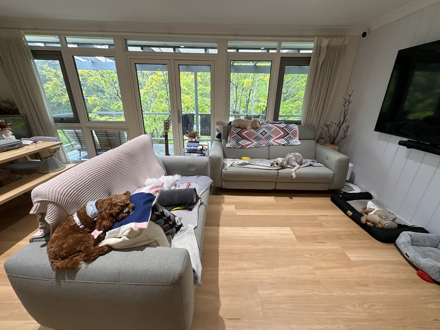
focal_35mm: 14
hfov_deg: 102.1
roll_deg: -0.9
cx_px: 220
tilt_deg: -20.6
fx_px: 178
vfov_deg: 85.7
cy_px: 165
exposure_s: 1/50
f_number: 2.2
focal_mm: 2.22
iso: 200
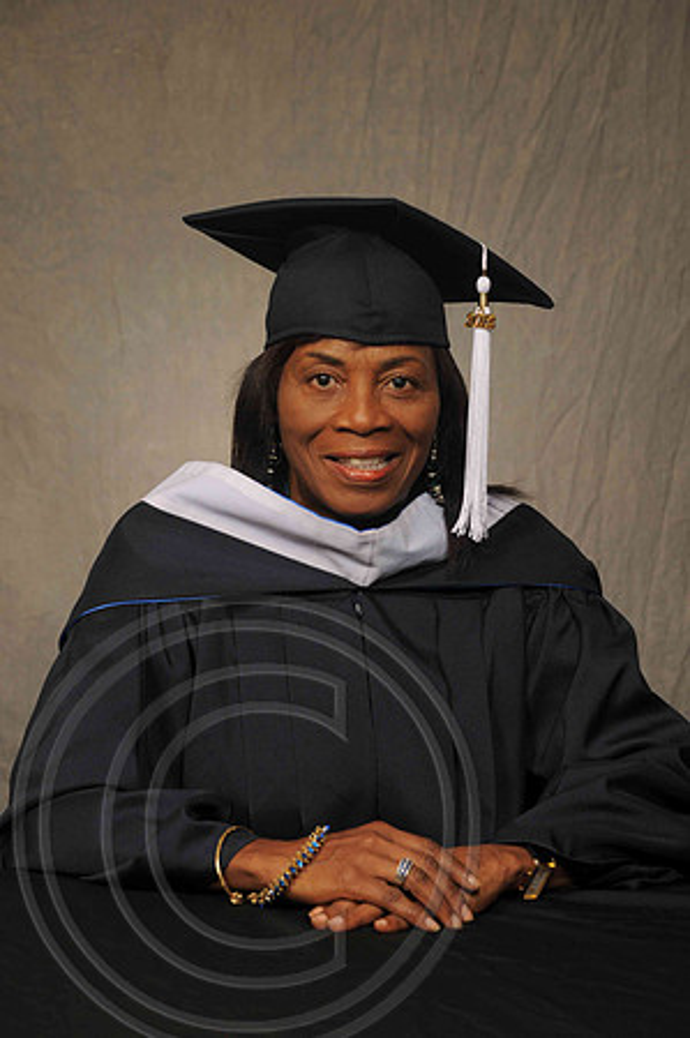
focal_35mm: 105
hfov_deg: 13.0
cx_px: 345
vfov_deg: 19.5
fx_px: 3026
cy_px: 519
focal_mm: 70
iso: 200
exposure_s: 1/125
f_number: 5.6
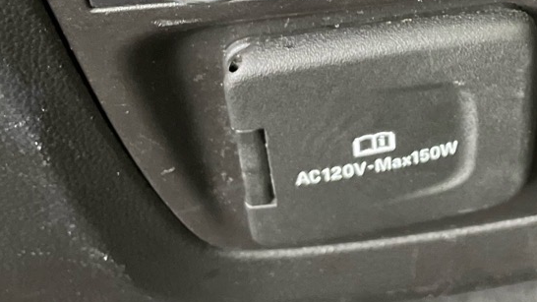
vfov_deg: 14.2
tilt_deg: -44.3
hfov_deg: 24.1
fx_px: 1182
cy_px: -38
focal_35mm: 83
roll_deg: -6.6
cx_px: 580
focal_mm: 4.2
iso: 500
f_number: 1.6
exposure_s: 1/60
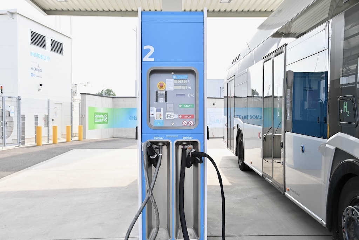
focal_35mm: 38
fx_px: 379
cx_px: 180
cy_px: 120
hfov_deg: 50.7
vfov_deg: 35.1
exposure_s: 1/100
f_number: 5.6
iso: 100
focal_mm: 38
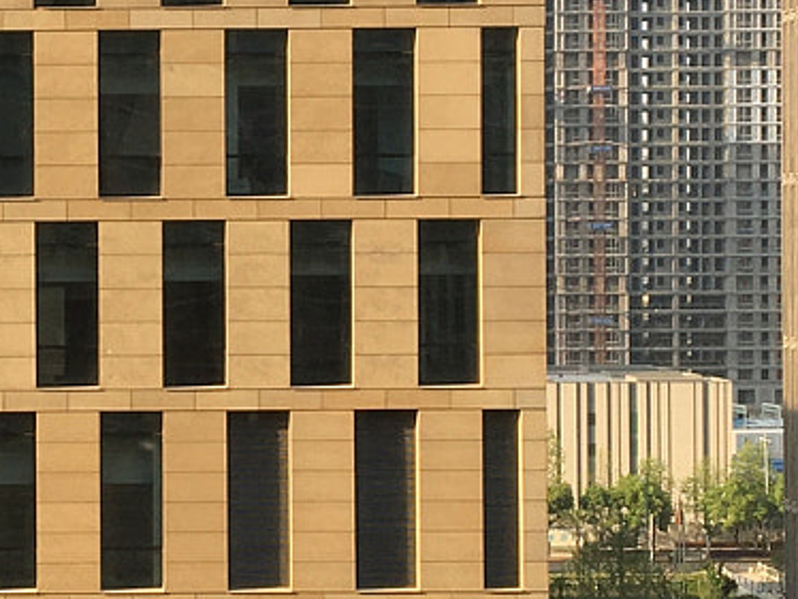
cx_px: 19
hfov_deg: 15.6
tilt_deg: -0.2
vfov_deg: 12.0
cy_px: 256
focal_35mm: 124
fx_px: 2860
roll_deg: -0.3
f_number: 2.2
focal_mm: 4.15
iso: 25
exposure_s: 1/381
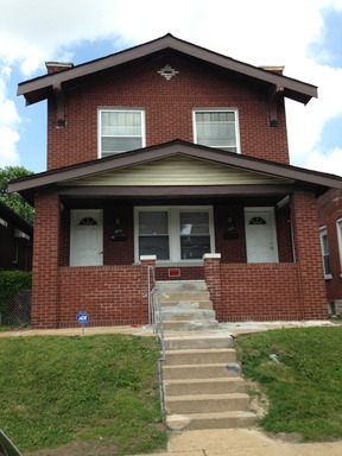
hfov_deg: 42.9
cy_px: 228
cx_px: 171
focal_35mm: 33
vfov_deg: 55.4
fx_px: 435
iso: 50
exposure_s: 1/821
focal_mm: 4.13
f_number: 2.4
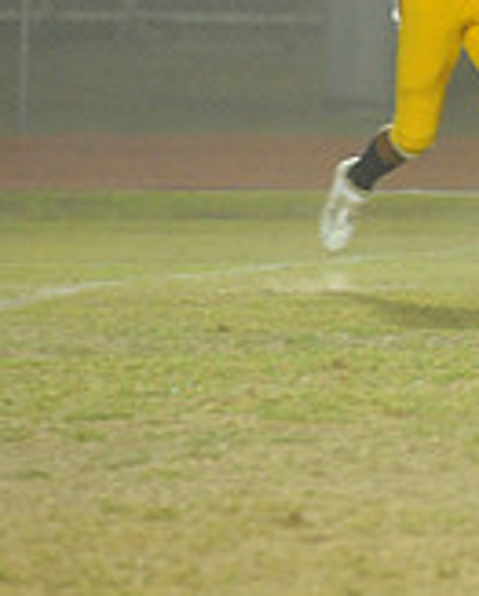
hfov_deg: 2.3
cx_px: 1057
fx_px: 11769
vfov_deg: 2.9
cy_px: -88
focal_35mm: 666
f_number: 5.6
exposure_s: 1/200
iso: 4000
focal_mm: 200
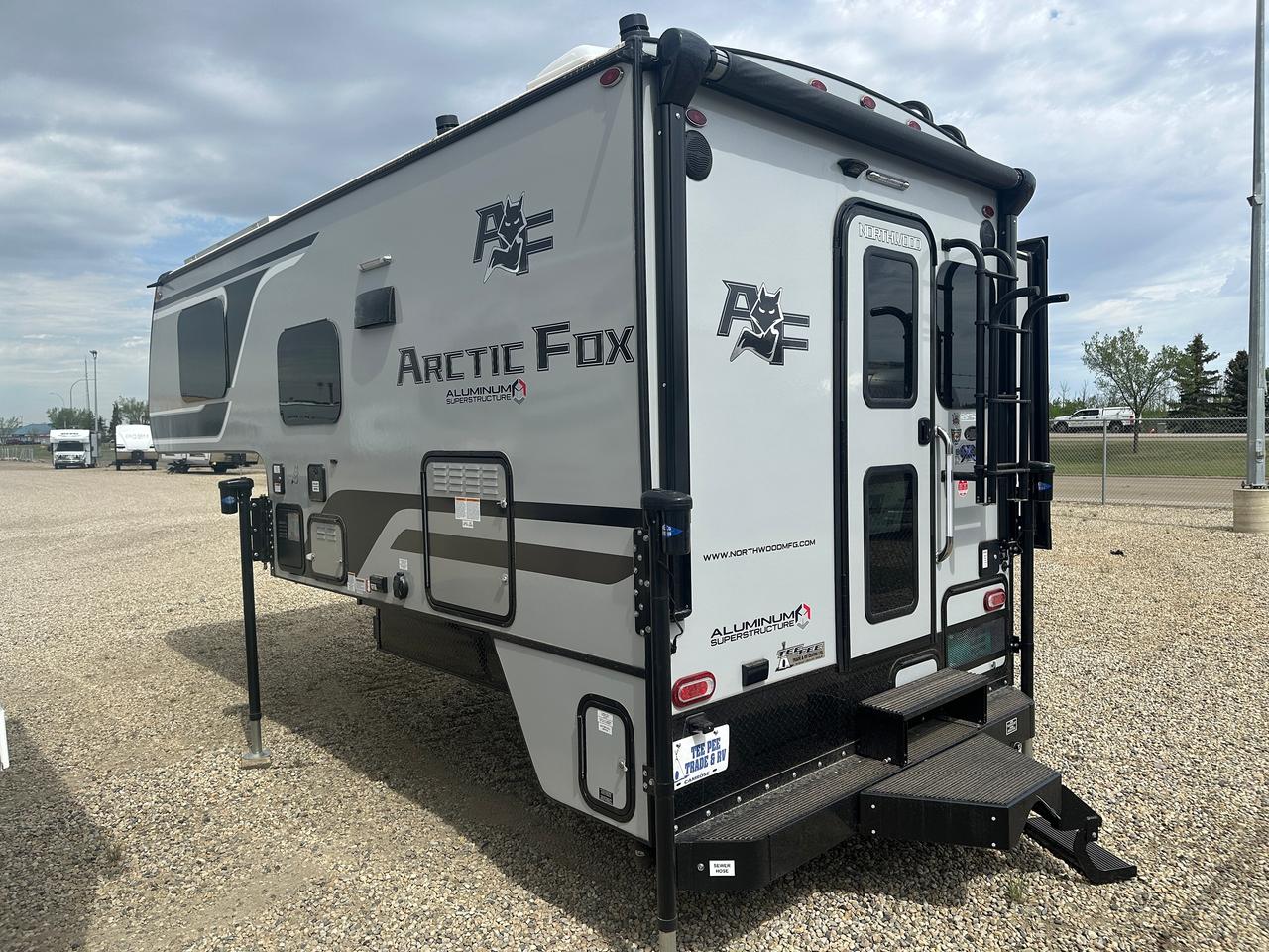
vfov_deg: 56.8
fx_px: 880
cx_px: 634
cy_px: 476
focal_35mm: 24
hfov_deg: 71.6
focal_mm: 6.86
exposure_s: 1/4016
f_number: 1.78
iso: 80
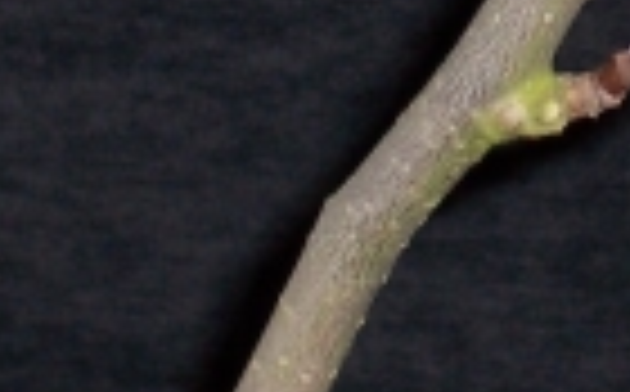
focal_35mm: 373
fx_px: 6394
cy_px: -455
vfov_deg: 3.5
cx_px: 824
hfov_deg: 5.6
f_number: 4.1
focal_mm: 13.5
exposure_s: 1/90
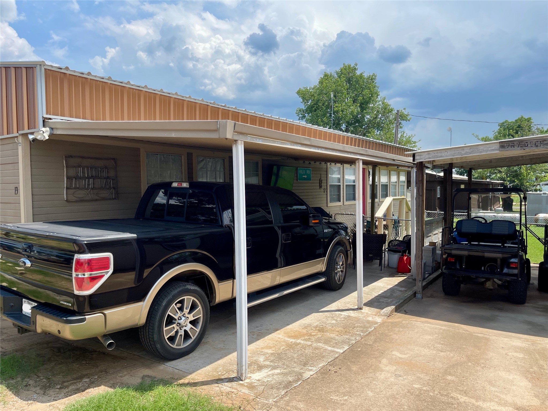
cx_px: 274
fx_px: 412
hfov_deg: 67.3
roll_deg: -0.3
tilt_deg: -5.7
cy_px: 206
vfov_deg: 53.1
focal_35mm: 26
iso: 32
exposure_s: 1/3559
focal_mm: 5.1
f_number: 1.6
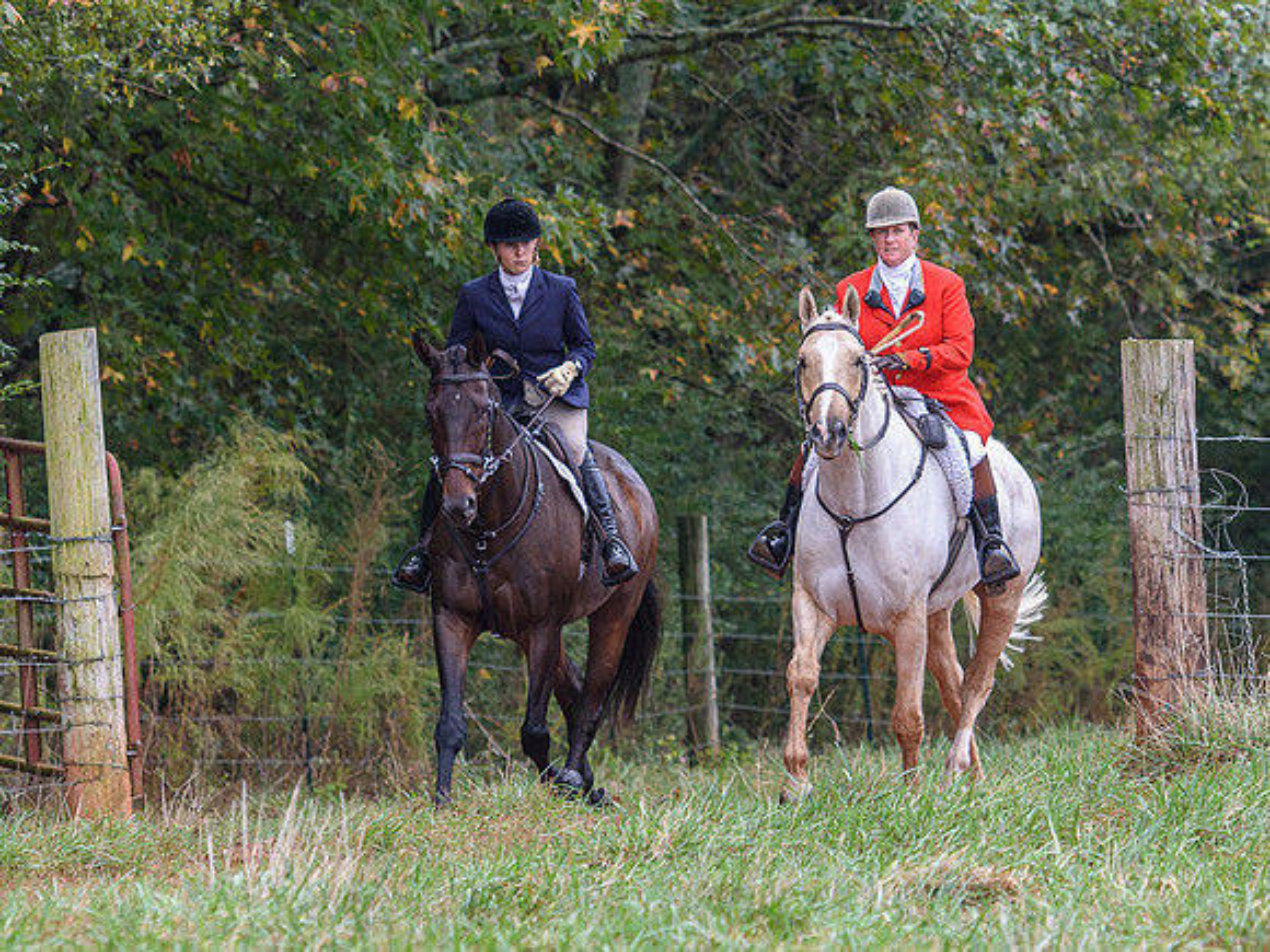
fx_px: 11054
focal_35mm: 301
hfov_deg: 6.6
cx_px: 928
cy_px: 315
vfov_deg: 4.9
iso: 560
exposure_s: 1/640
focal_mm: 122
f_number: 4
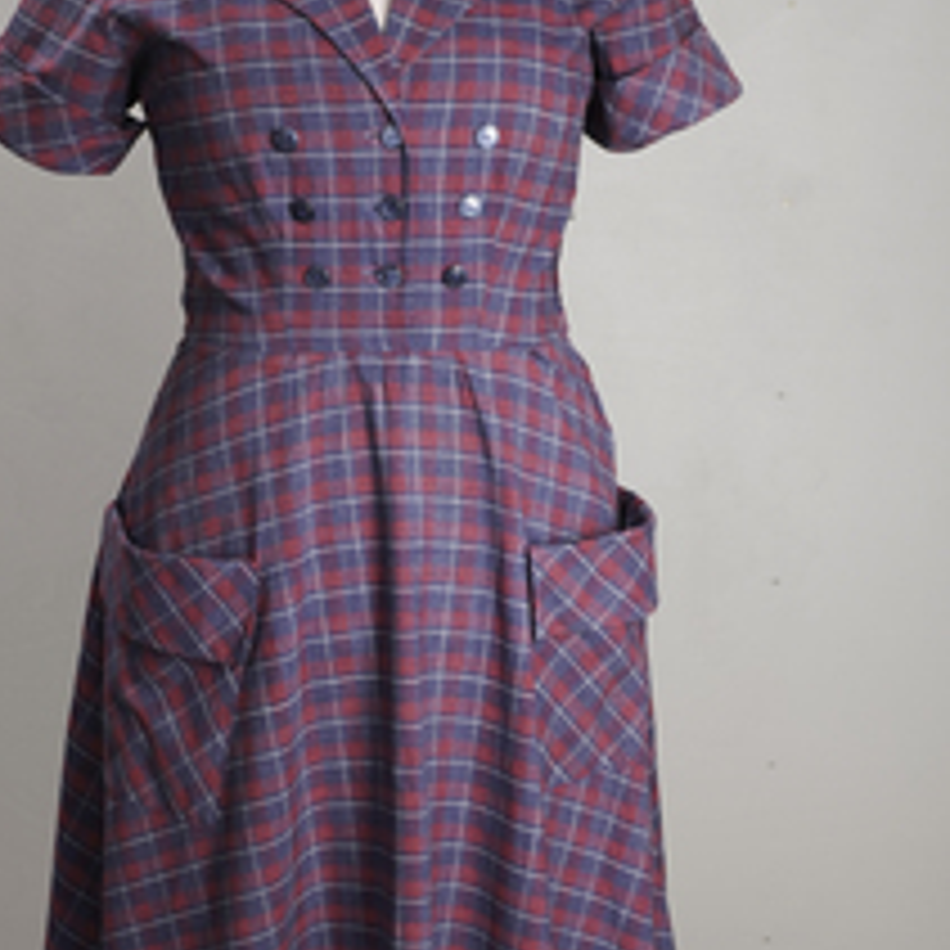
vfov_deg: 23.0
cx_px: 371
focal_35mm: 75
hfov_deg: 23.0
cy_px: 552
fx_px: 2329
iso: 320
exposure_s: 1/25
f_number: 8
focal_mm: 32
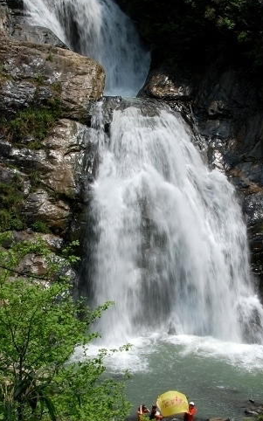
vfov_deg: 31.5
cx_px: 169
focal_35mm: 65
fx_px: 746
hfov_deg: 20.0
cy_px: 219
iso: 100
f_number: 29
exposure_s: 1/25
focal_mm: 32
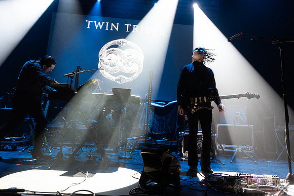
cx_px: 147
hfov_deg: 71.1
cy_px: 98
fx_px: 206
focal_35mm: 25
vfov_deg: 51.0
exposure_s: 1/320
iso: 2500
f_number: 3.2
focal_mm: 24
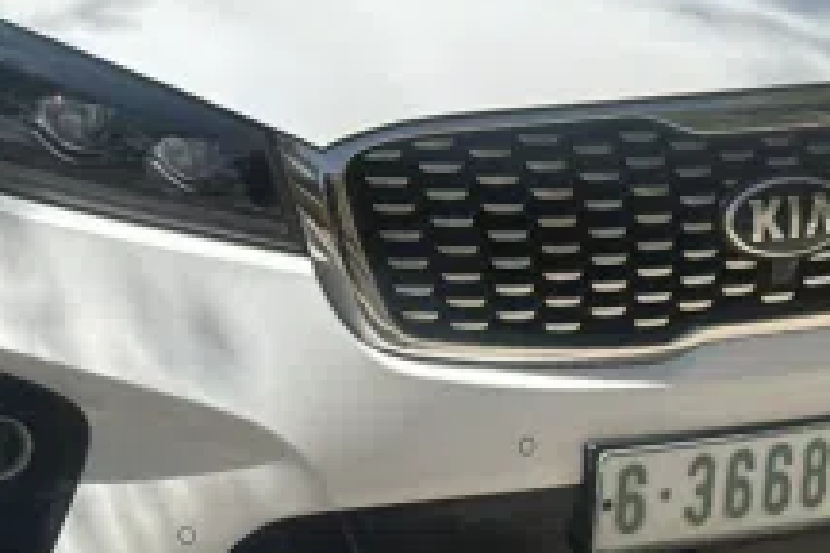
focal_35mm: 148
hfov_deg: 13.7
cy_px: 150
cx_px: 81
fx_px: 3412
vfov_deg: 9.3
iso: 100
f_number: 1.78
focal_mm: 6.86
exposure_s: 1/6211
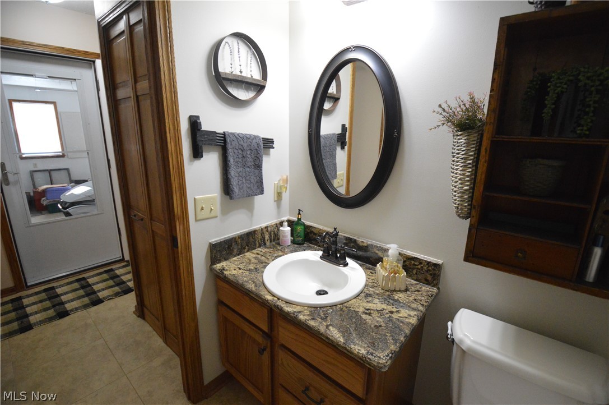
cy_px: 202
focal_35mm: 15
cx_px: 304
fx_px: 253
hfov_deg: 100.5
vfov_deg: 77.2
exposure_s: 1/250
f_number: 3.5
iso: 3200
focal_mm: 10
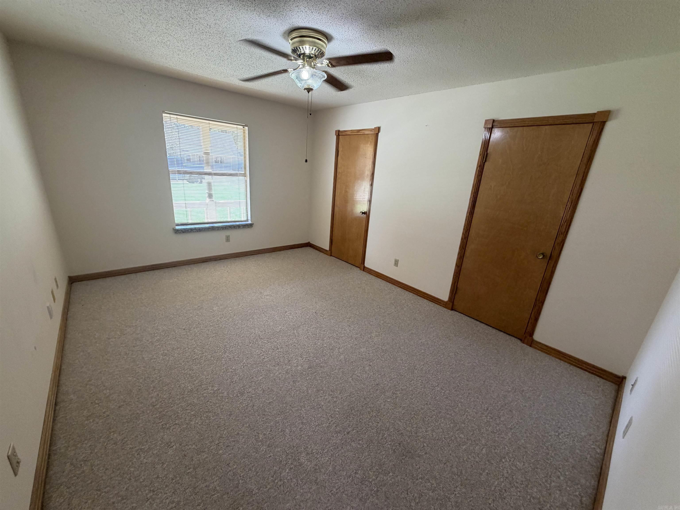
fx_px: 275
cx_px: 340
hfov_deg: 102.1
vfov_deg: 85.7
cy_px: 255
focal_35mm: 14
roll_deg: -4.0
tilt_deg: -19.2
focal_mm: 2.22
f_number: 2.2
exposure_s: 1/60
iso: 160
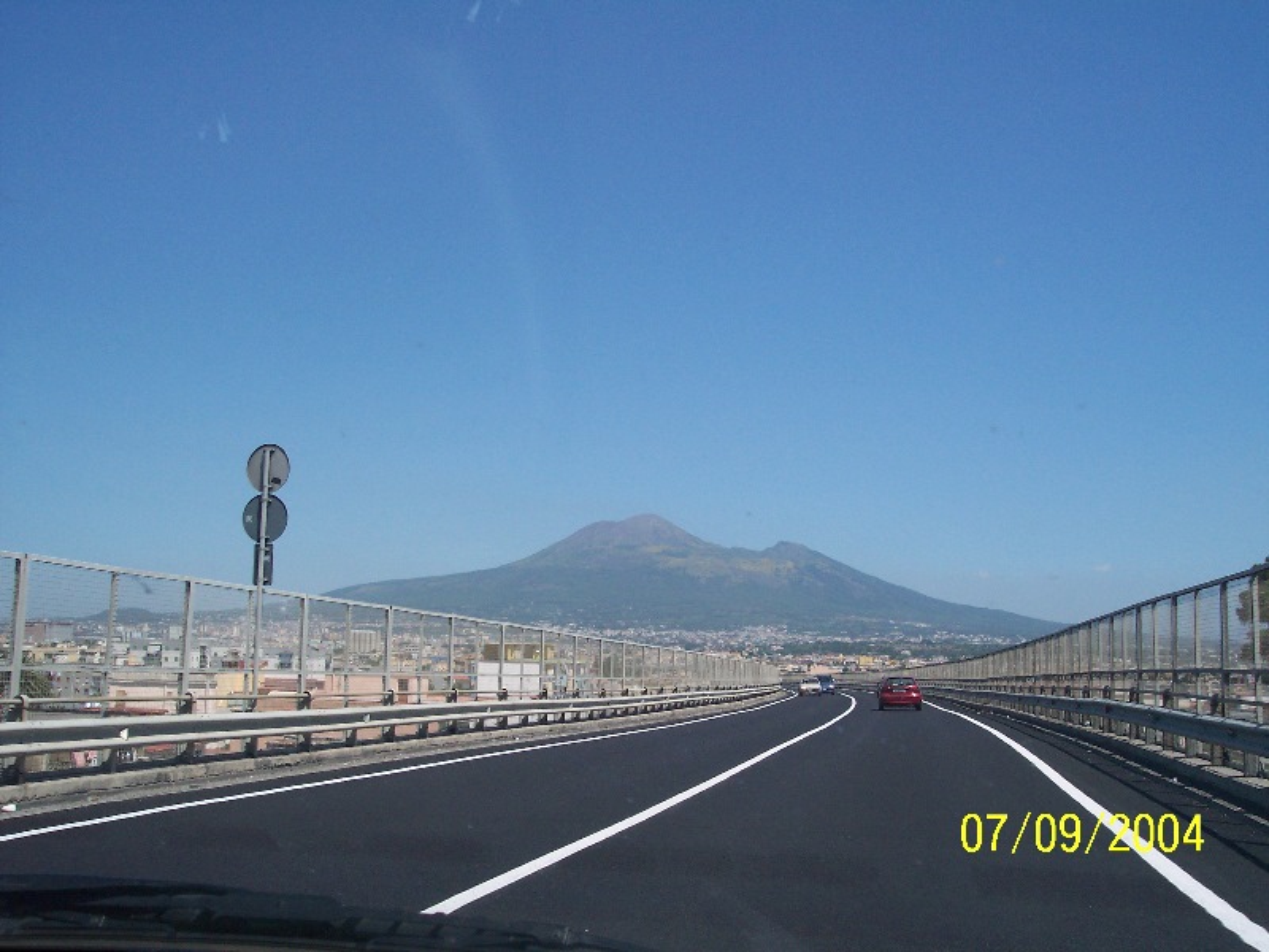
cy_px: 476
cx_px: 634
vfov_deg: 37.7
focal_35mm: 38
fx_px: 1393
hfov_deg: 49.0
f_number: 4.8
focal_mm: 8
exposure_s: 1/700
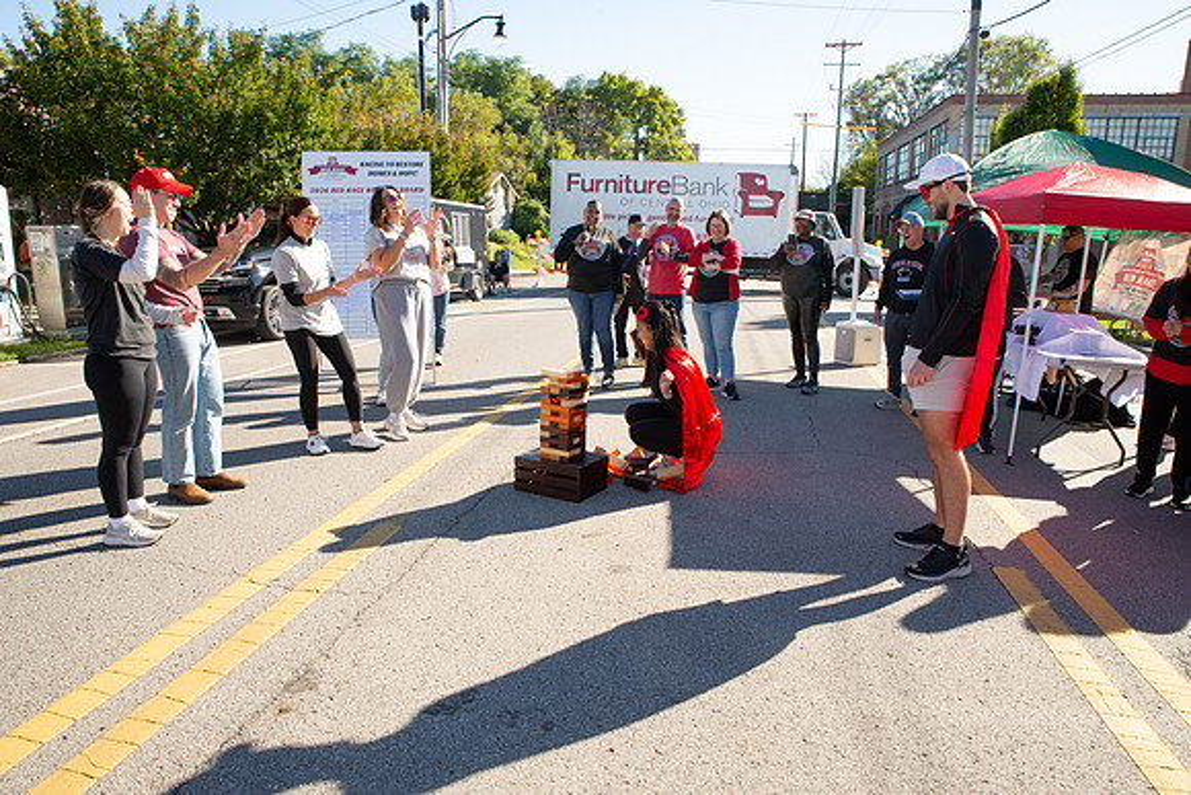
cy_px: 398
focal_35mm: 24
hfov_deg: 73.7
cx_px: 596
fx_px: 794
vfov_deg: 53.2
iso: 400
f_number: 10
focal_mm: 24
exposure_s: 1/200
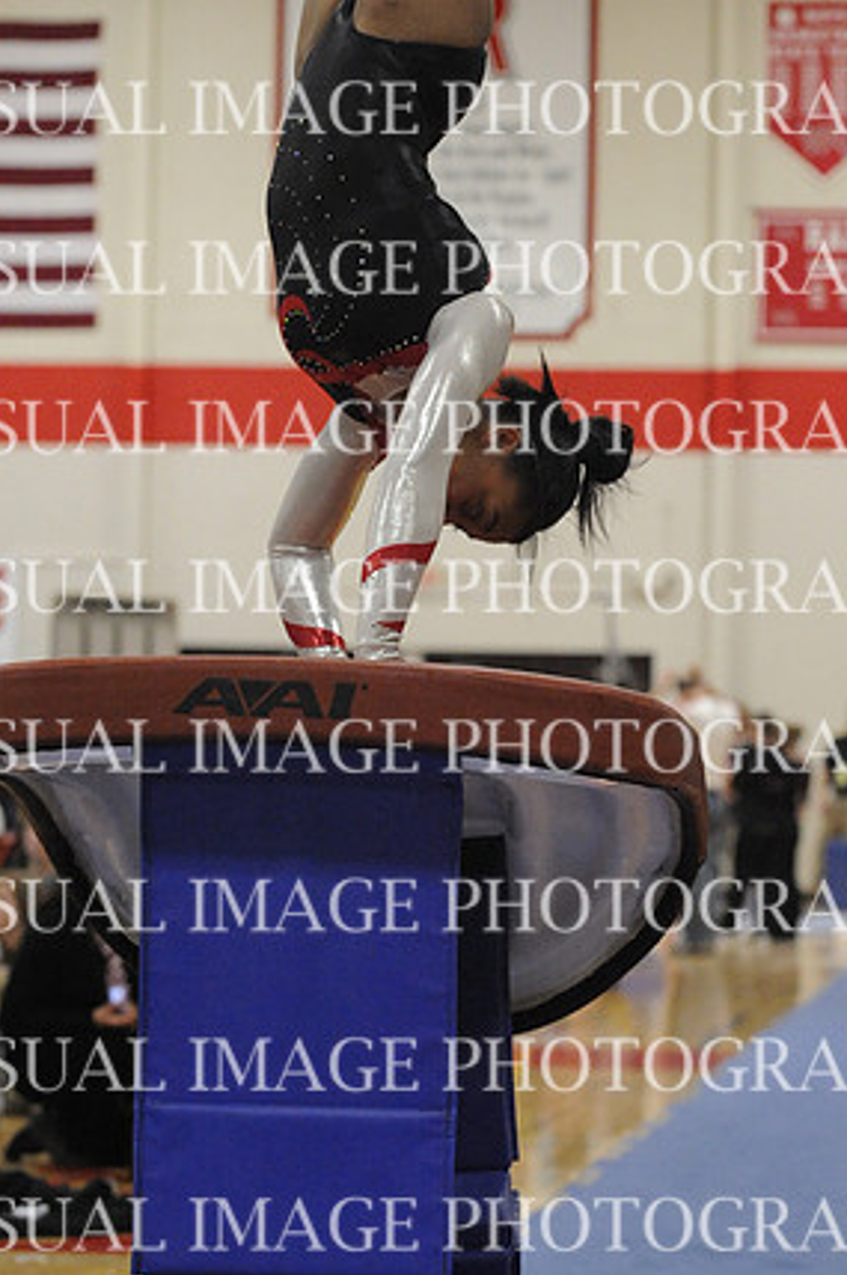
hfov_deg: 9.6
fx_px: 5023
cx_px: 422
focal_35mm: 142
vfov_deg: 14.5
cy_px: 505
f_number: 3.5
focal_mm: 105
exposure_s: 1/500
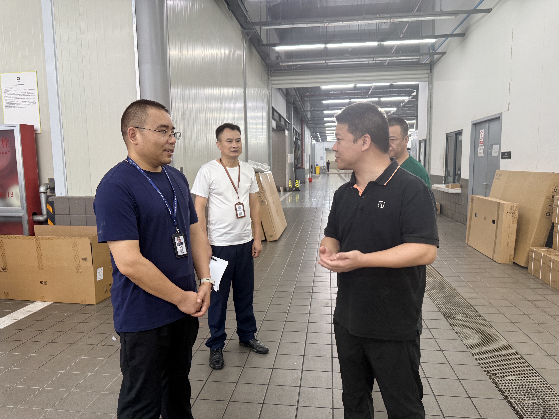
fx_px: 388
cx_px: 280
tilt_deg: -6.1
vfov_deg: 56.8
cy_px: 210
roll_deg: +0.4
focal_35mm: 24
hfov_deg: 71.6
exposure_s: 1/100
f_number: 1.78
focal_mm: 6.76
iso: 200
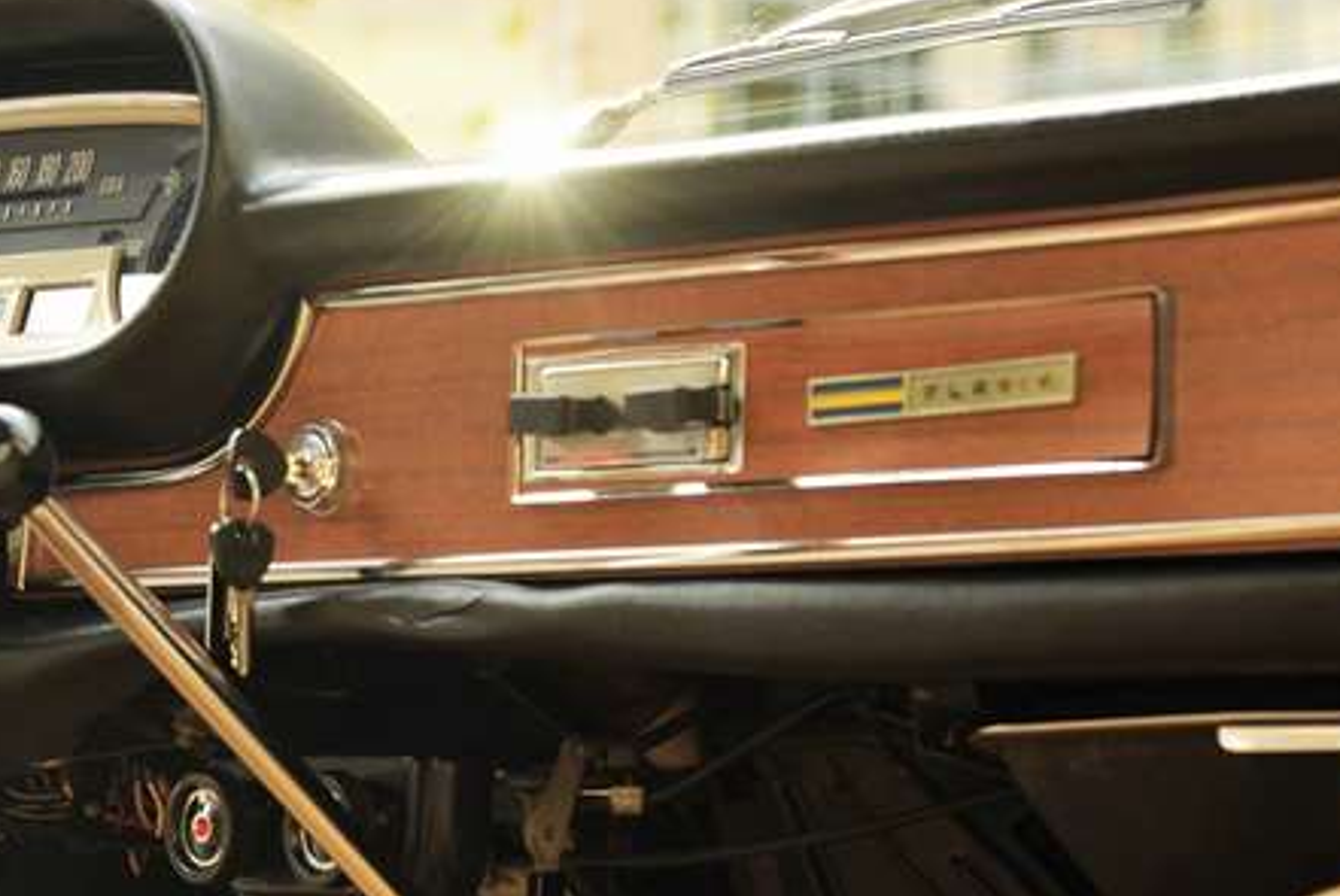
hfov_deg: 9.4
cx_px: 21
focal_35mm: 217
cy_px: 659
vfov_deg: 6.3
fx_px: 8085
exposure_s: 1/100
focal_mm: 100
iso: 400
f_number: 6.3
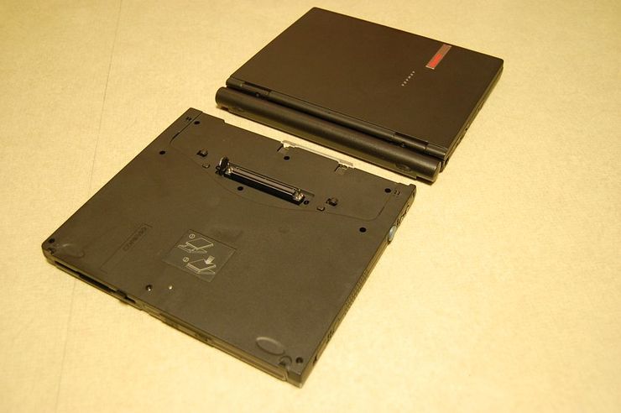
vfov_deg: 36.8
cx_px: 310
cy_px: 206
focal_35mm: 36
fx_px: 620
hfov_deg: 53.2
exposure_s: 1/13
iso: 800
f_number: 4
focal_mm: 24
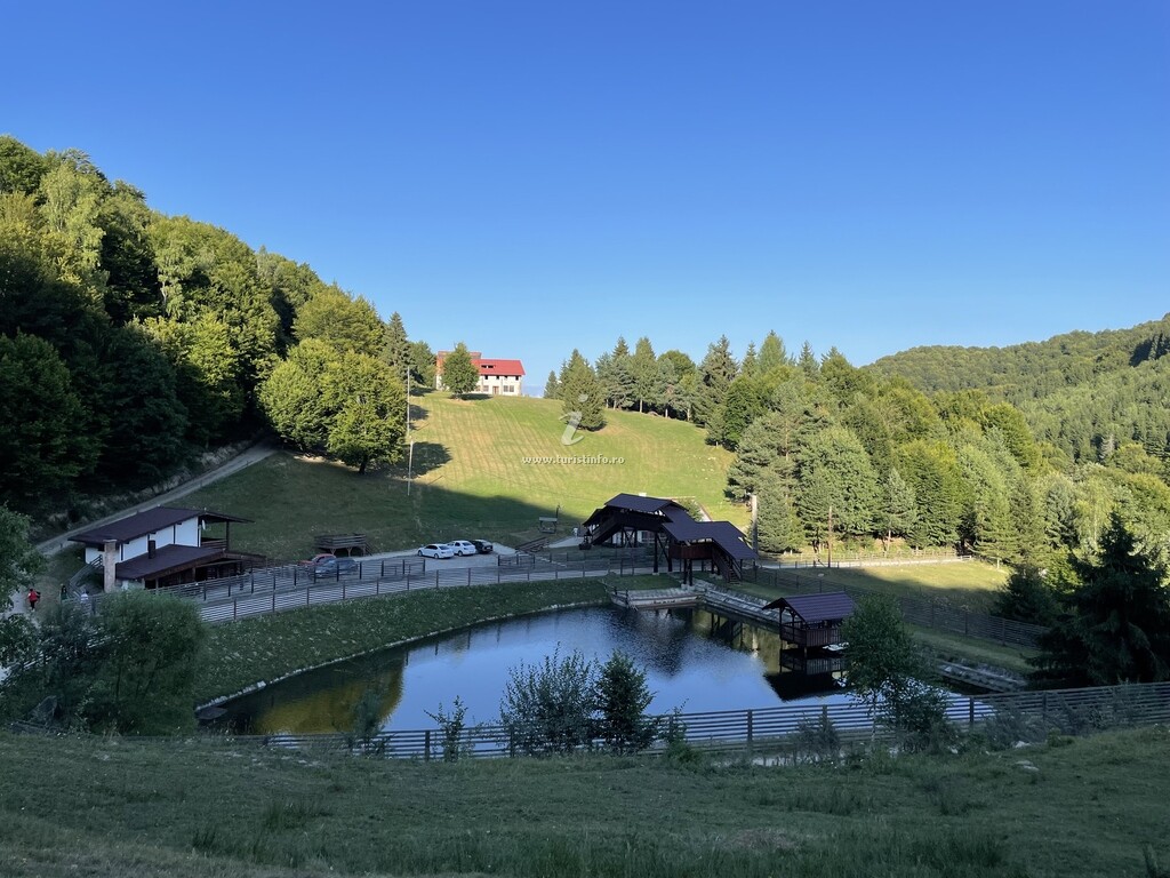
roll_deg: +2.9
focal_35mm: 26
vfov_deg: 53.1
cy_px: 439
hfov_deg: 67.3
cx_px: 585
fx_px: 879
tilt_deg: +5.7
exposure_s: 1/2132
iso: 32
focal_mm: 4.2
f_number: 1.6
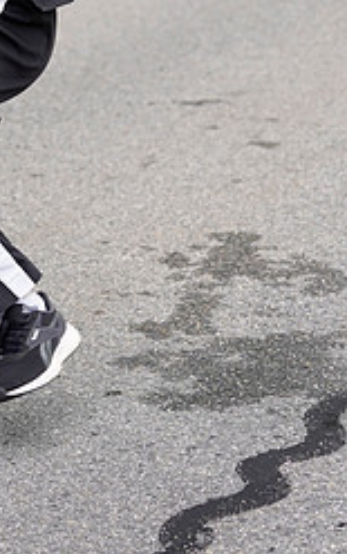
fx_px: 2527
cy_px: -67
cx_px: -3
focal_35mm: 167
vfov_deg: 12.3
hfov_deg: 7.8
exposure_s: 1/400
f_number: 3.2
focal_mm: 70
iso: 320
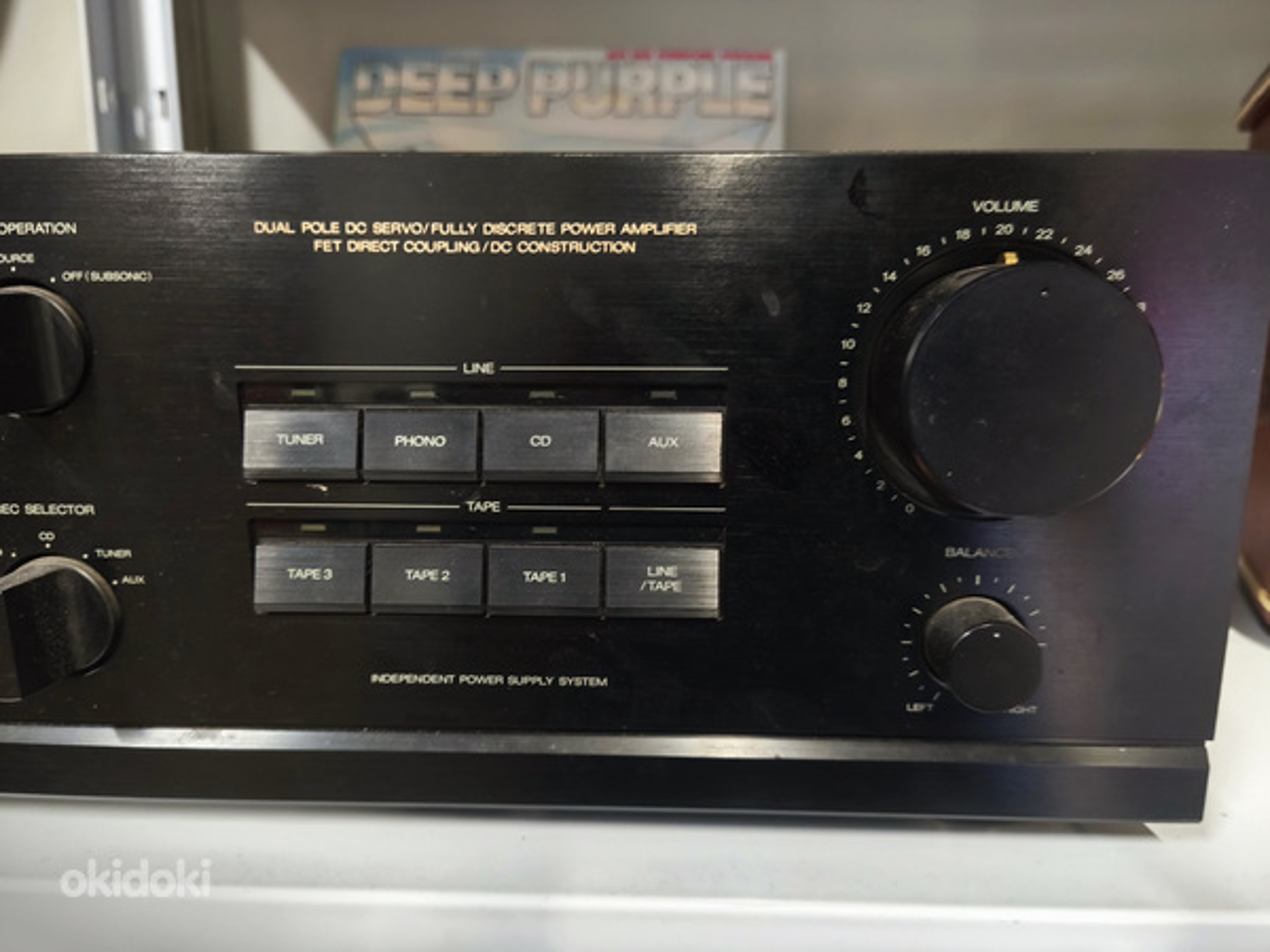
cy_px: 476
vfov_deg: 58.9
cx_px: 635
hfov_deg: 73.9
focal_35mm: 23
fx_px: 844
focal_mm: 5.35
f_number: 1.7
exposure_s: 1/25
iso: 2000
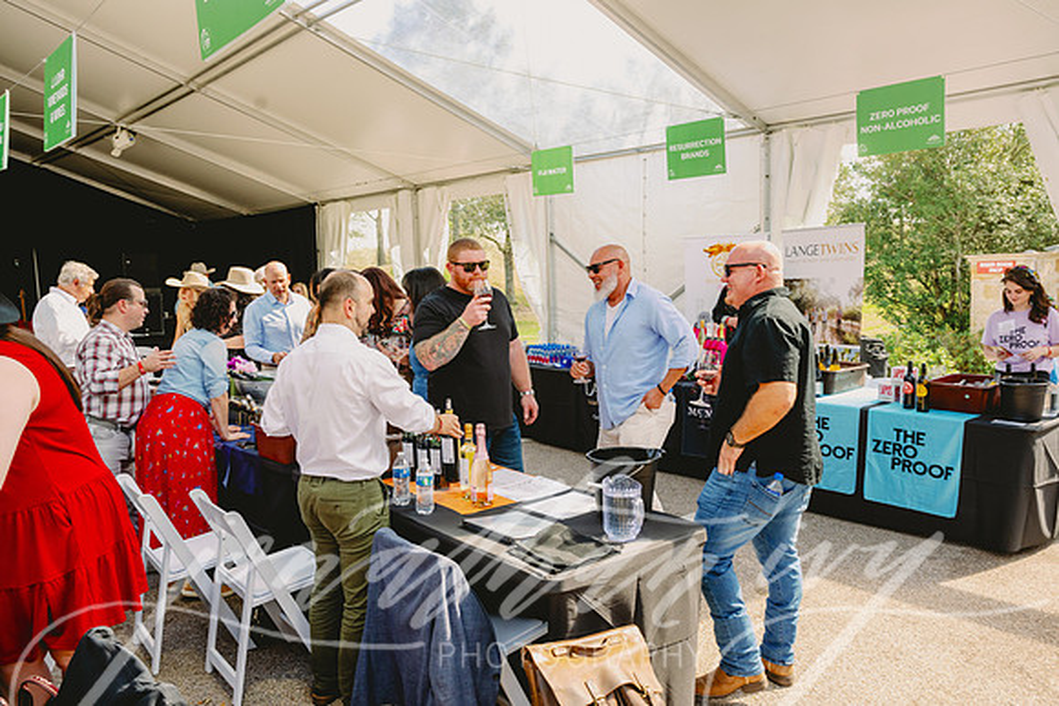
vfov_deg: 46.4
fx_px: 824
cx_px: 530
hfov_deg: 65.5
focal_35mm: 28
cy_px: 353
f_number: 5.6
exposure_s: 1/400
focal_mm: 28
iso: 800
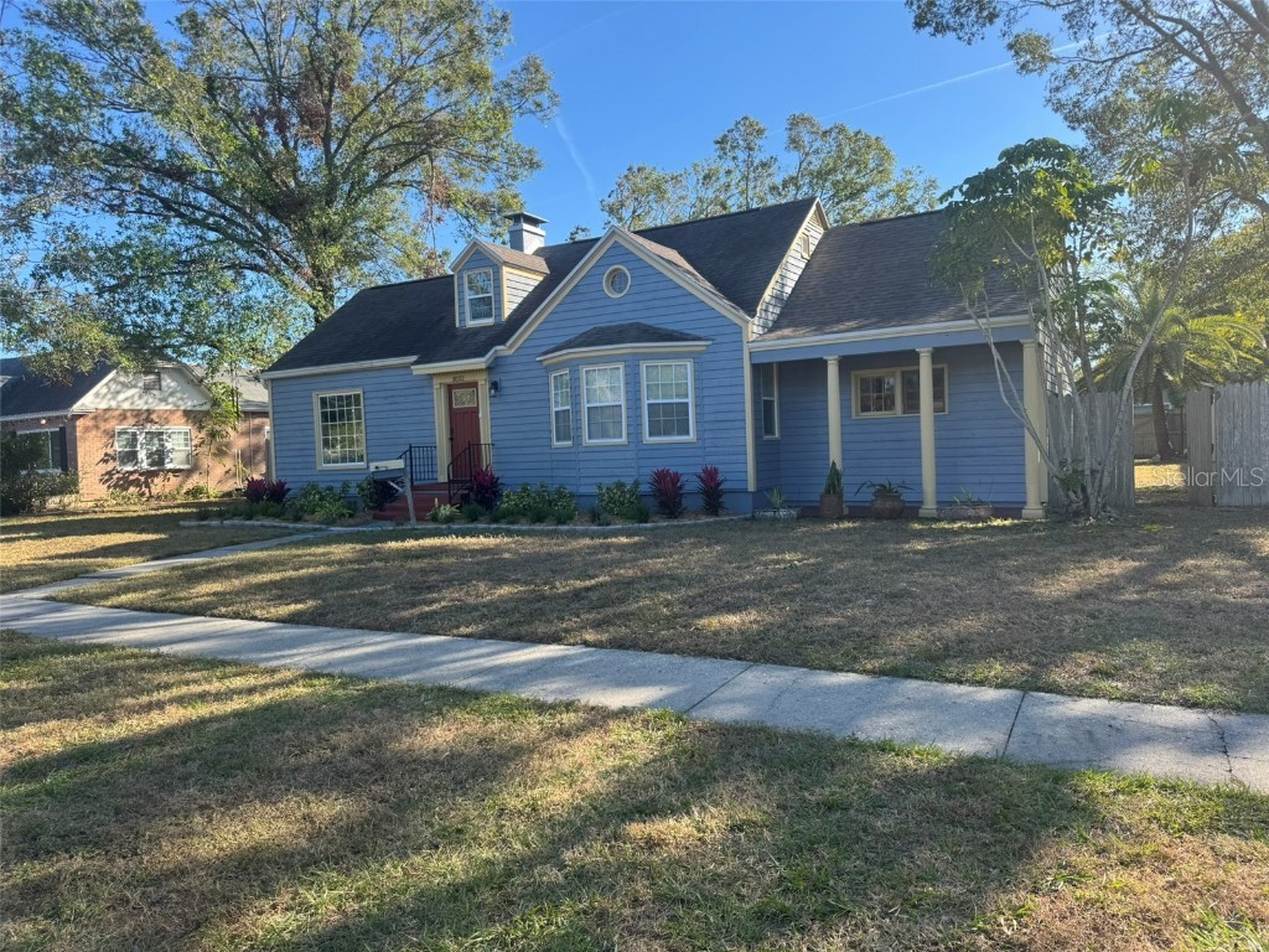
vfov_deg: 56.8
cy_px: 476
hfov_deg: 71.6
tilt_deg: -2.4
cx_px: 634
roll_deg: +2.1
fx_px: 880
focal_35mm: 24
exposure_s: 1/1215
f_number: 1.78
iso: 80
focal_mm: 6.76
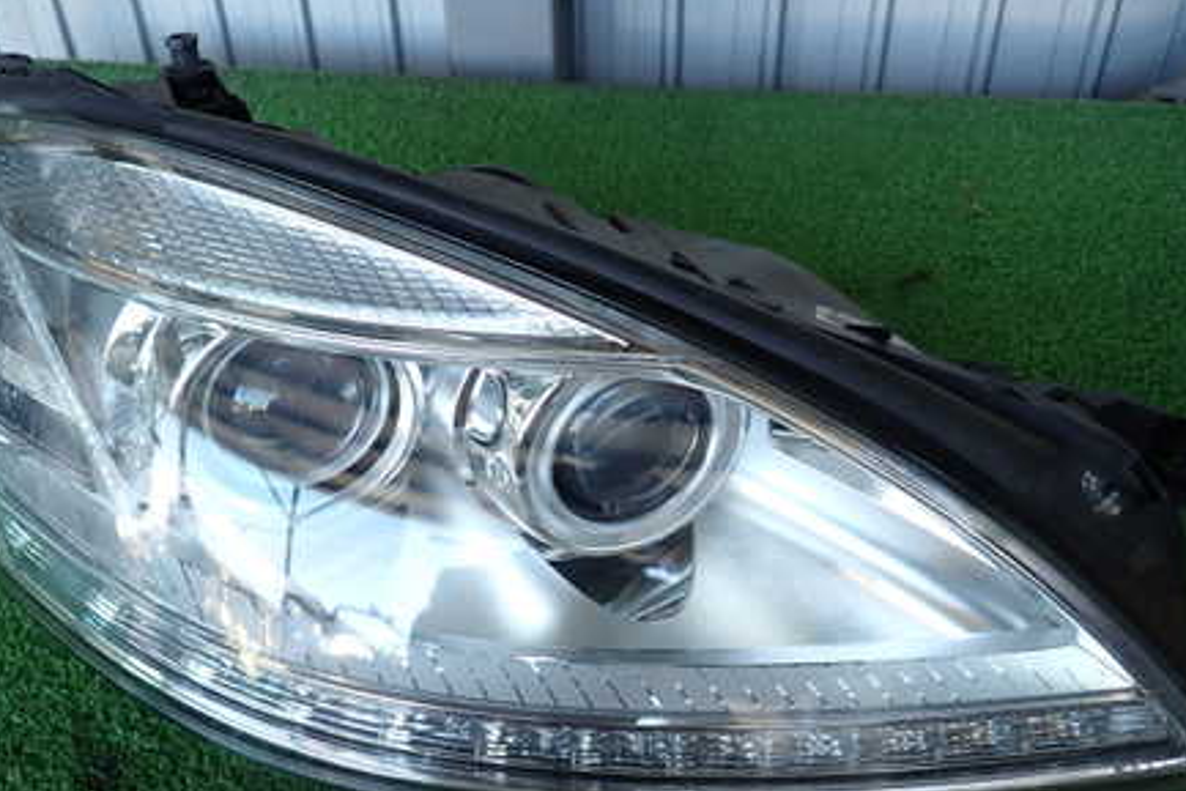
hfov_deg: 52.9
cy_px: 452
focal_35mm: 36
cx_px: 499
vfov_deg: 36.8
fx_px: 1186
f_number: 2
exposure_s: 1/60
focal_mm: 4.5
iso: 100
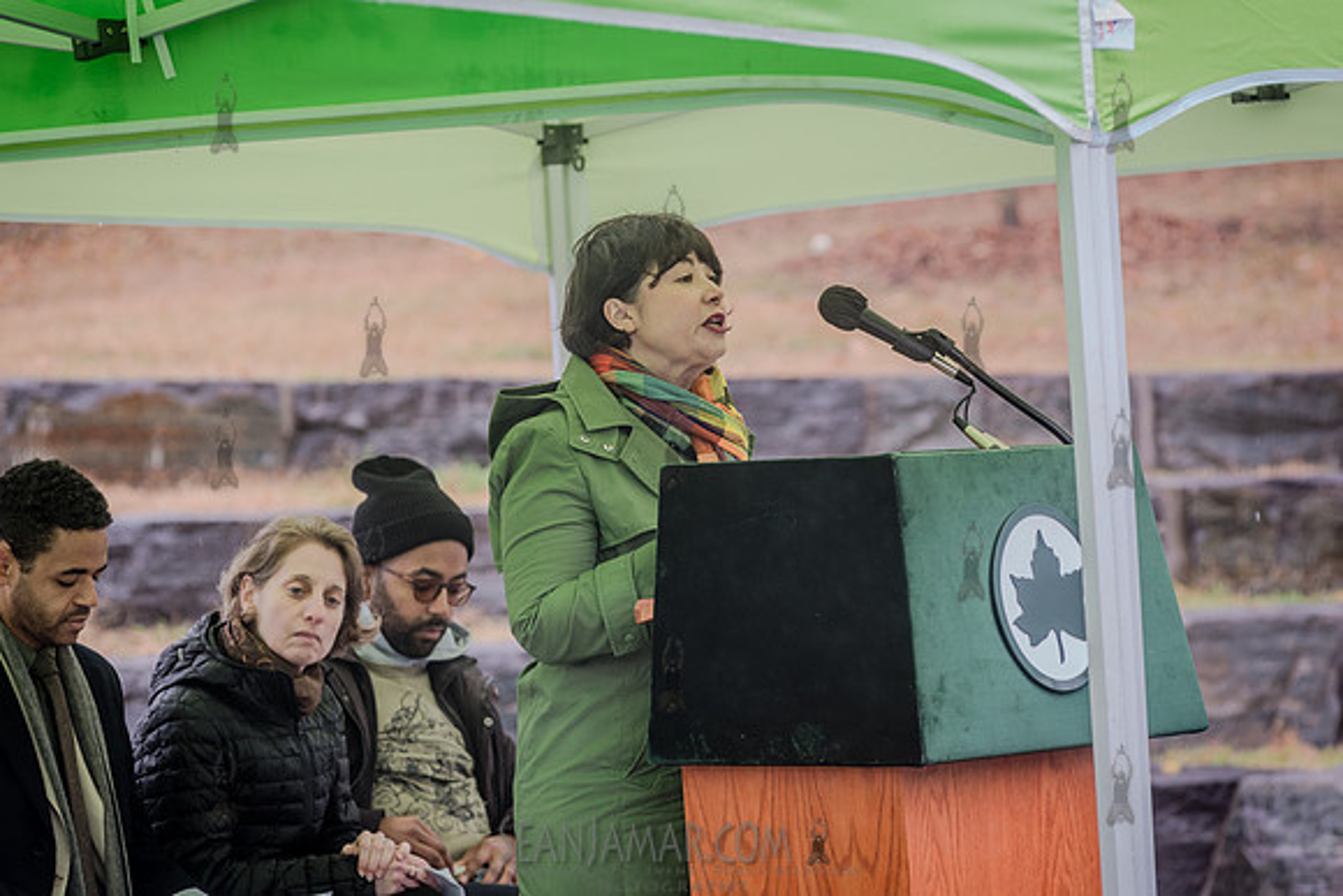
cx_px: 672
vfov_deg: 8.1
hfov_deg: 12.1
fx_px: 6343
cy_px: 448
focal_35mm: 170
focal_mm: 170
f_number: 5.6
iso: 640
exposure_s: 1/250
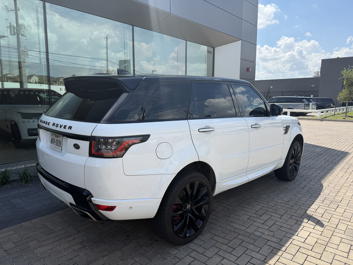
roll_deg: +1.5
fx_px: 245
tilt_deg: -6.7
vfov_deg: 56.8
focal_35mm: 24
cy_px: 132
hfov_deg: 71.6
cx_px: 176
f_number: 1.78
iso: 80
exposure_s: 1/3584
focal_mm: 6.76
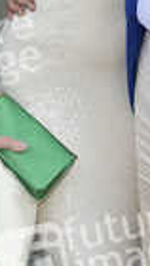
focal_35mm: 149
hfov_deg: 8.1
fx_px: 1051
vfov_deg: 14.1
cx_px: 150
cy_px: -34
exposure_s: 1/125
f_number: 5.6
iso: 1250
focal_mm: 50
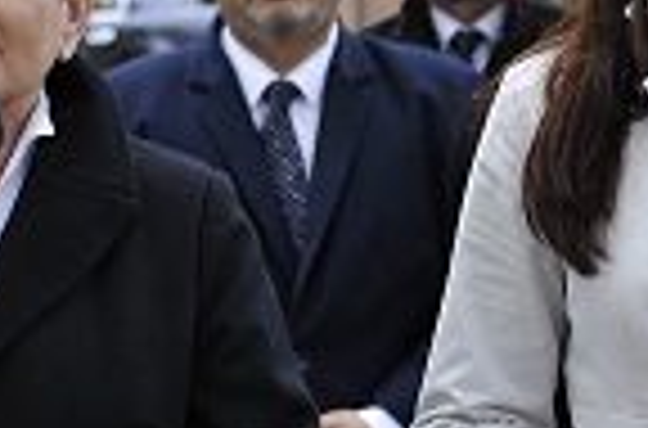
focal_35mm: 139
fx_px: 2494
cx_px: 531
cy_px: 155
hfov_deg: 14.7
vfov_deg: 9.8
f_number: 2.8
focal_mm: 35
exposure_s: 1/200
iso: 500
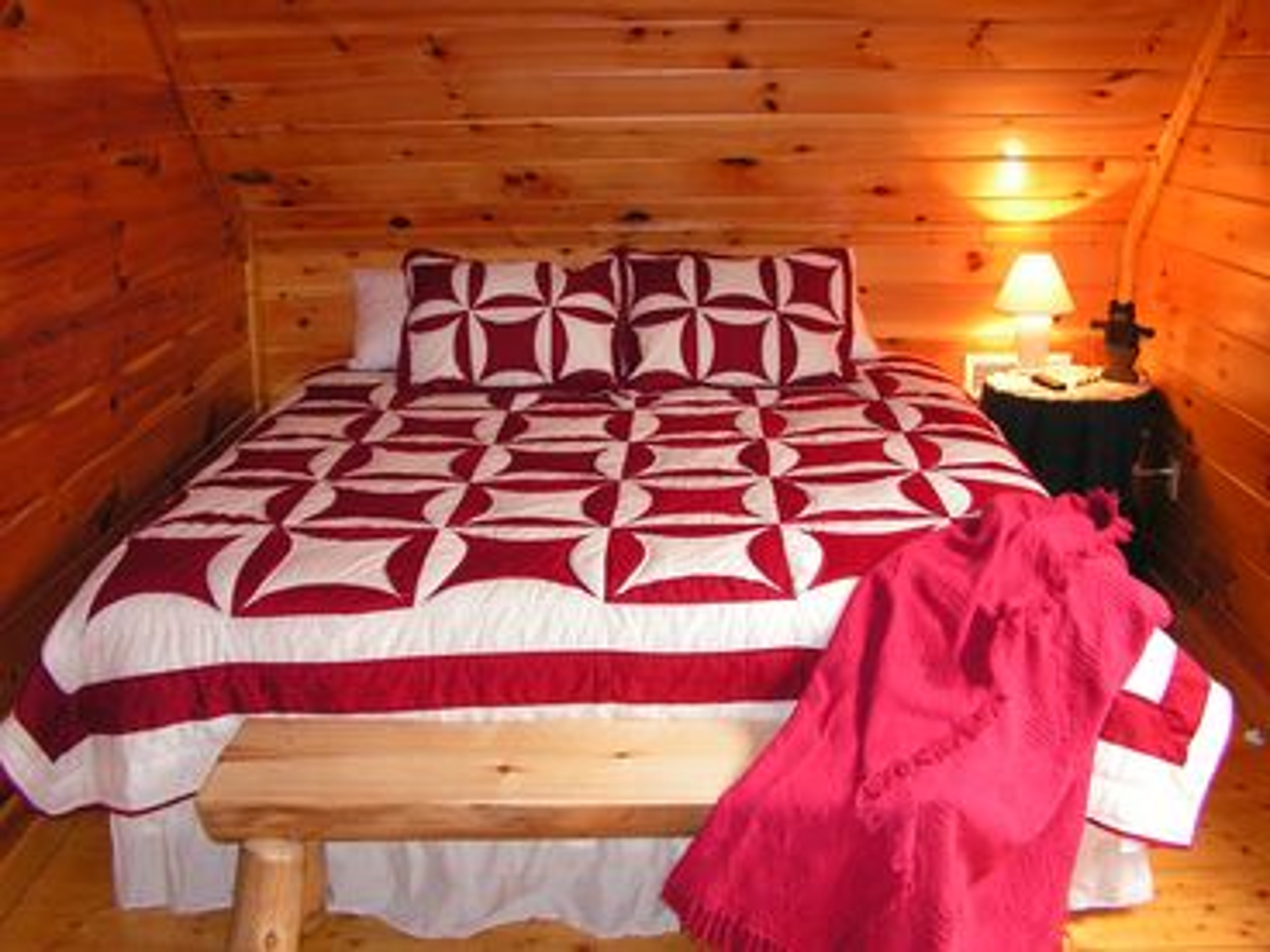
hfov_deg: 51.4
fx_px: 1321
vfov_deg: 39.7
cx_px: 635
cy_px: 476
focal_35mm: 36
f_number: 3.2
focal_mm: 6
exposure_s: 1/40
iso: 200
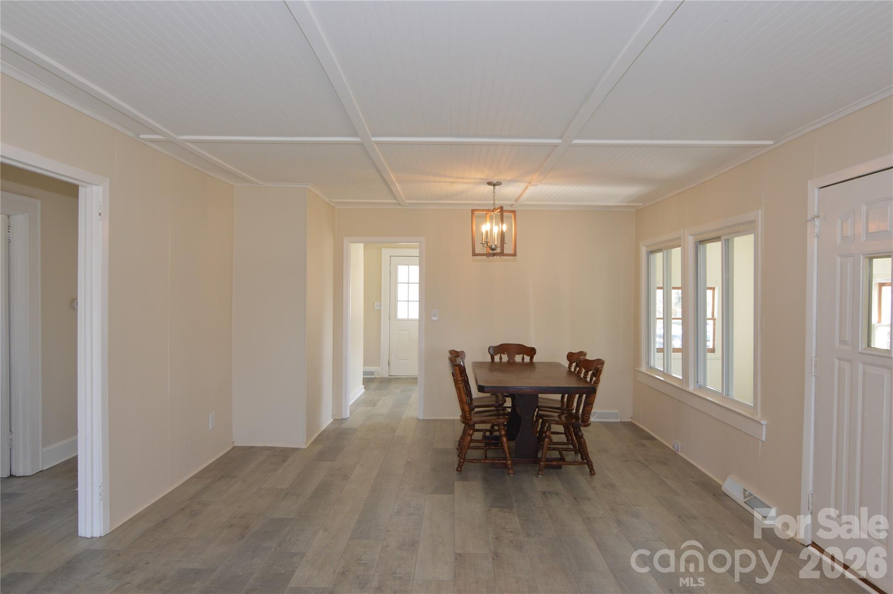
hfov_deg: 81.3
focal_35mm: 21
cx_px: 446
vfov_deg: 59.4
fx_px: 520
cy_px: 297
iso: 400
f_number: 4
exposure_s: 1/60
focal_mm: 14
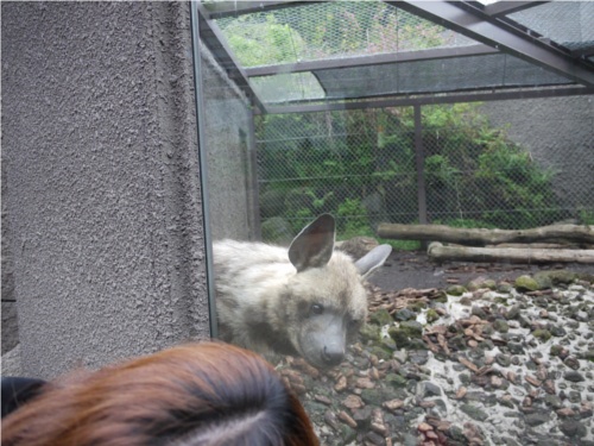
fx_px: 480
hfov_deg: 63.4
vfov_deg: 49.7
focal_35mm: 28
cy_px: 223
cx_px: 297
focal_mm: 14
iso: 640
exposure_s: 1/125
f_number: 3.5
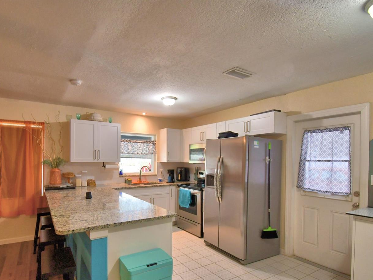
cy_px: 162
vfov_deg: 68.3
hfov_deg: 84.4
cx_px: 167
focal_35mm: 19
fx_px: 205
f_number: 4.5
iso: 560
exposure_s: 1/30
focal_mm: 10
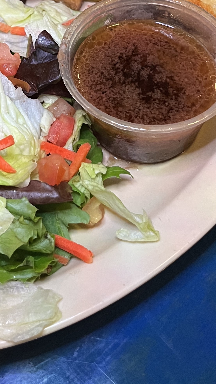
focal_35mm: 58
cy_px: 22
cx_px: 20
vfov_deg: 33.6
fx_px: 590
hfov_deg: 20.3
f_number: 1.6
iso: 320
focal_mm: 5.1
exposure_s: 1/60
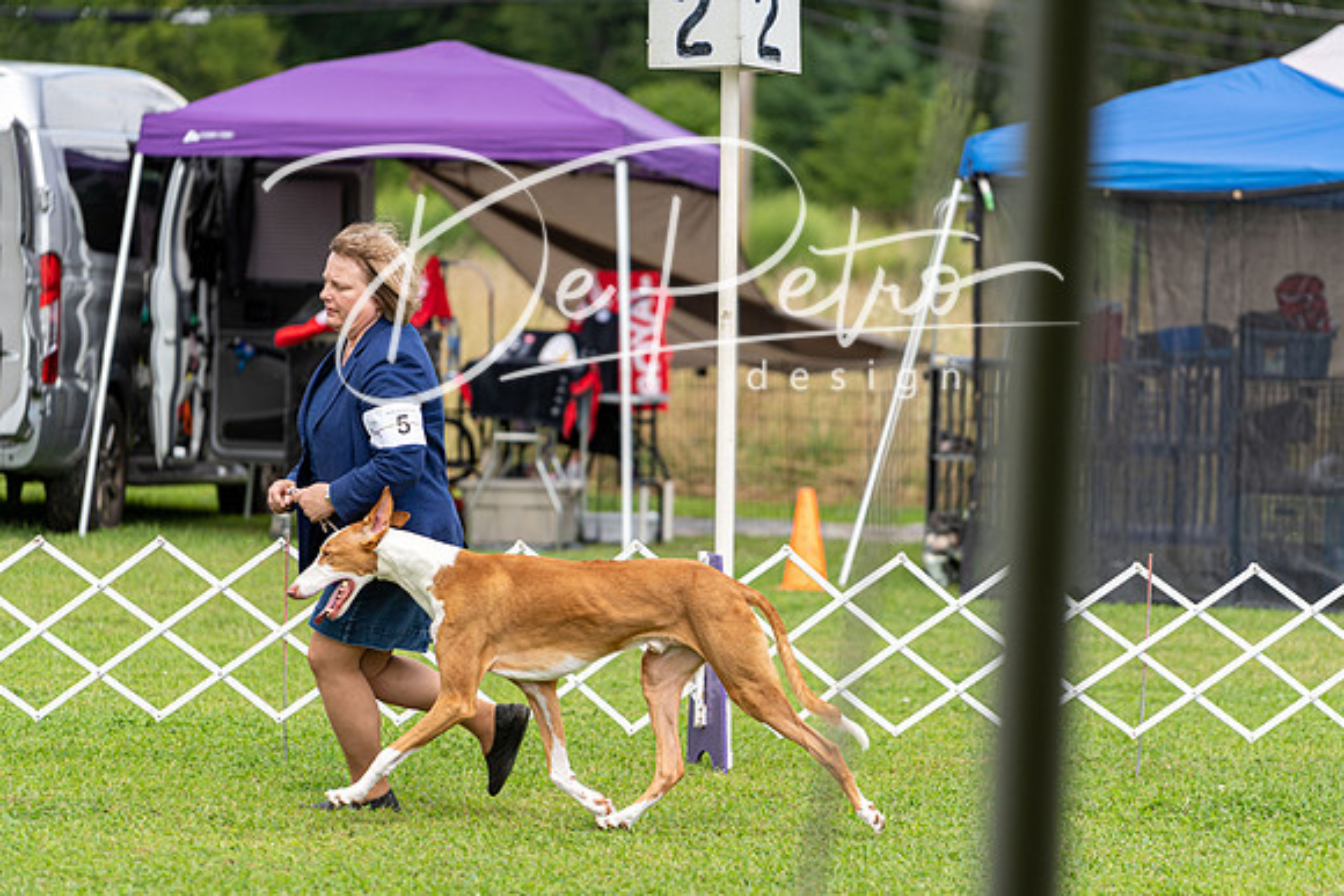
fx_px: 7468
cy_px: 448
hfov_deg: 10.3
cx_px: 672
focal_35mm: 200
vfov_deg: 6.9
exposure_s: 1/1000
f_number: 4
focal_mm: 200
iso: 250
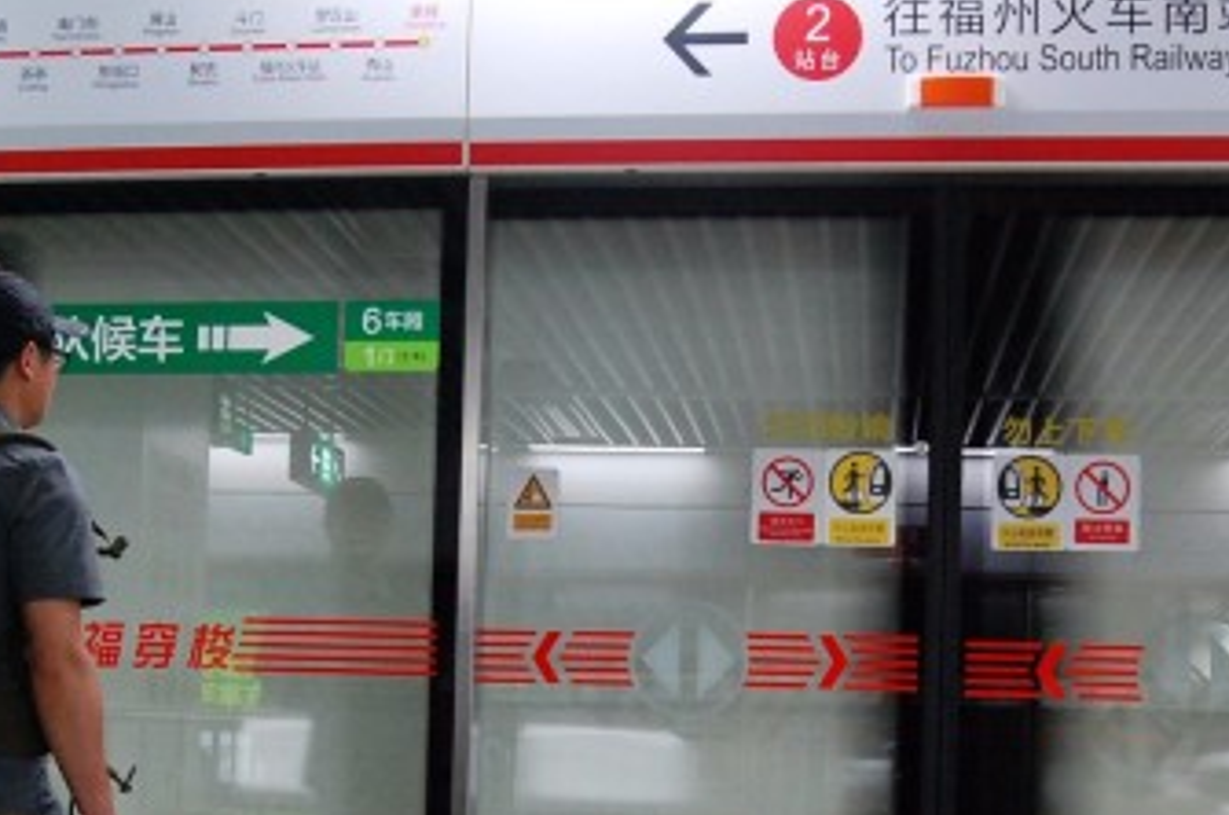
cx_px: 536
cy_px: 705
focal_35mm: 63
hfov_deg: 31.9
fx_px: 2147
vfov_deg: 21.1
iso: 1600
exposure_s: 1/30
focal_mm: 22
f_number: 6.3
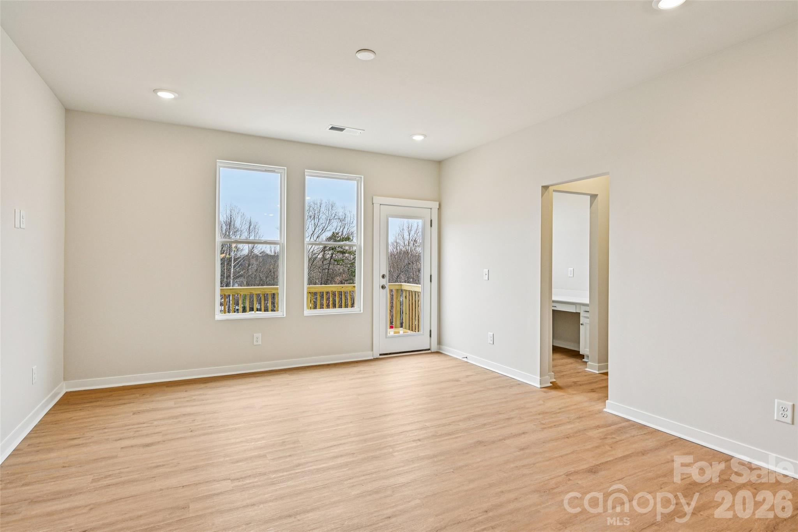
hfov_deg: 88.4
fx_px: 410
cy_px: 266
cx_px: 399
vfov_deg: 65.9
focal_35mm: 18
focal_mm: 18.5
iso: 100
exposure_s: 1/50
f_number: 8
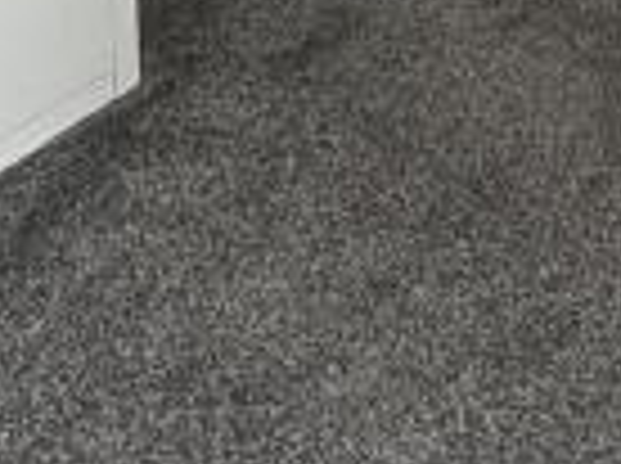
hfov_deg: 18.4
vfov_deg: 10.6
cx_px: 630
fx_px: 1862
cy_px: -860
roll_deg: -0.5
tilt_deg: -7.6
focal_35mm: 104
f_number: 2.2
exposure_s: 1/99
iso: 64
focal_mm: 2.22
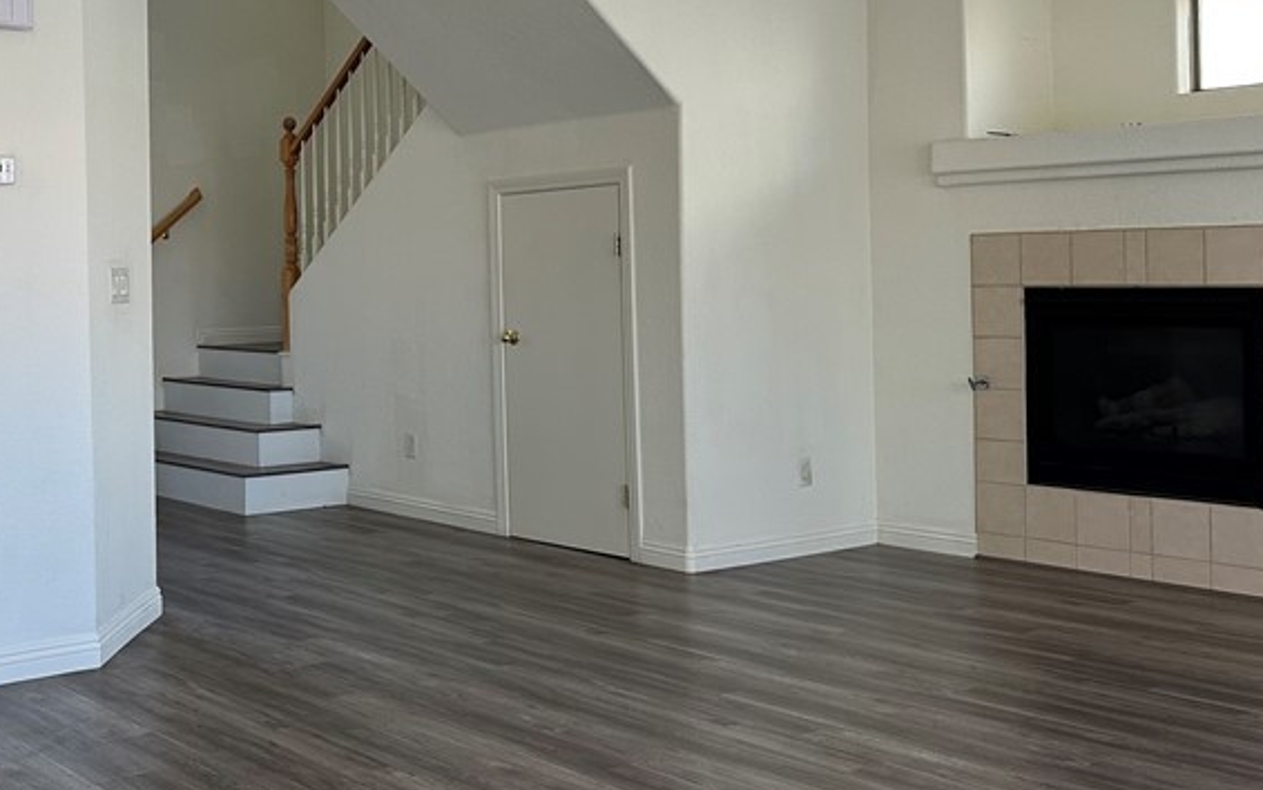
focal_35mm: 46
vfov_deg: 27.8
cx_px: 219
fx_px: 1584
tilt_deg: -1.0
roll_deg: +0.8
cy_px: 266
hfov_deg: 41.3
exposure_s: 1/120
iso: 160
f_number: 1.78
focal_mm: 6.86
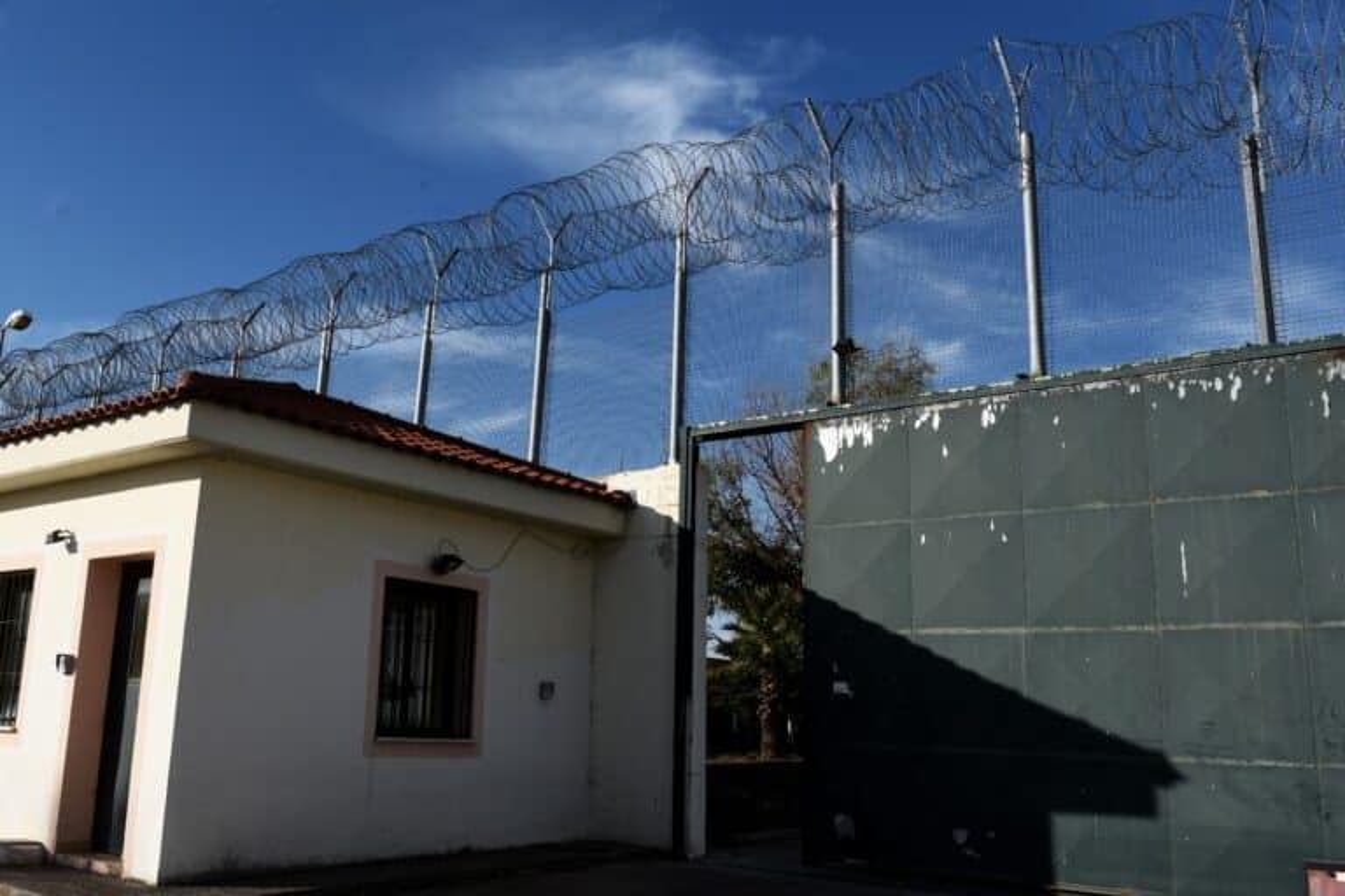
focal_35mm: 29
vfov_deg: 45.0
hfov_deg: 63.7
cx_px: 672
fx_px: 1083
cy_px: 448
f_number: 11
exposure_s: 1/800
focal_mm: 29
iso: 400
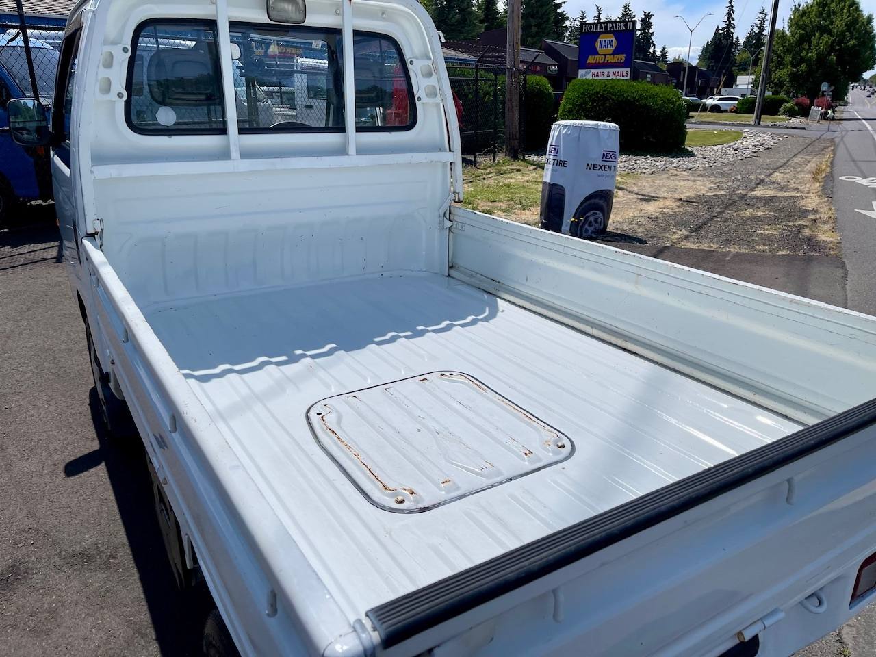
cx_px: 438
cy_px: 328
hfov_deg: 69.4
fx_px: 633
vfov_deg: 54.9
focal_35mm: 25
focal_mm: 5.1
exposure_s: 1/9174
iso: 32
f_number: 1.6
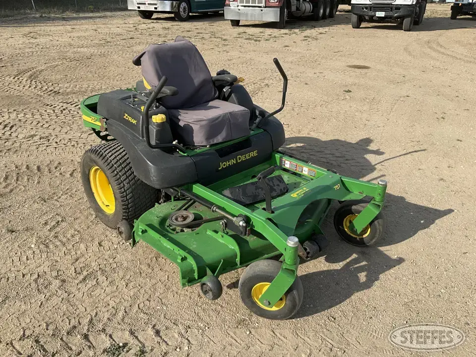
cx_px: 238
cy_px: 178
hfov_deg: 61.7
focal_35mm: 29
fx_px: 399
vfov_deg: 48.2
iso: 25
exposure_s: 1/1250
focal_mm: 3
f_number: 1.8
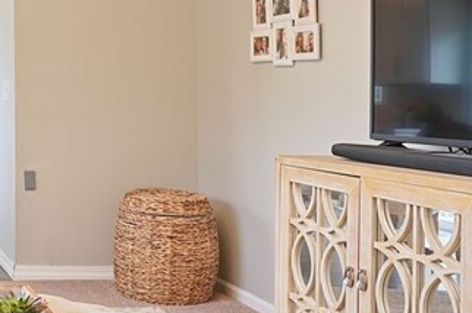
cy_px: 97
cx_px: -163
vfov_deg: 24.8
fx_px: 707
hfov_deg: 28.9
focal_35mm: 54
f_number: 7.1
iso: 400
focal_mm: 16
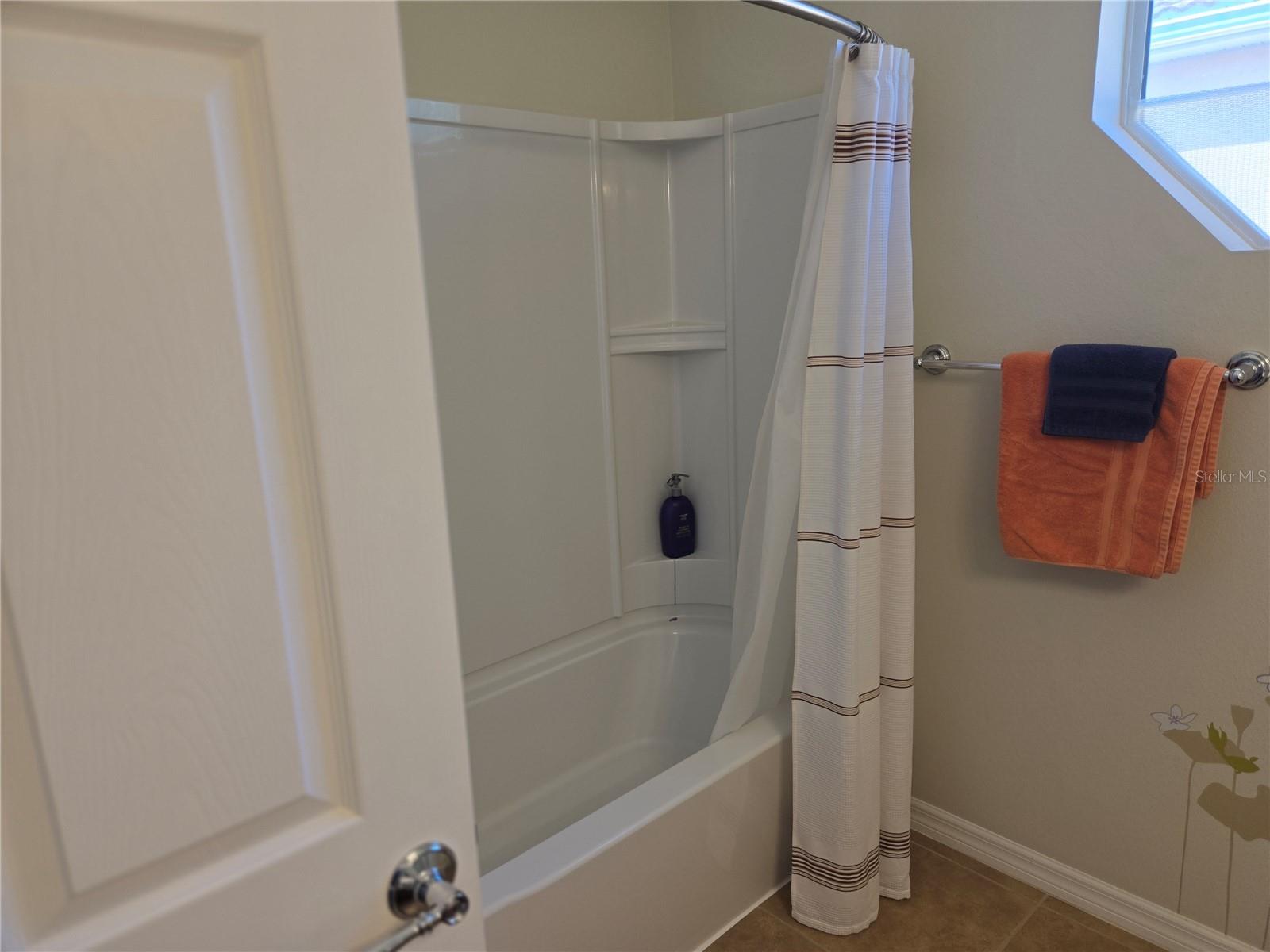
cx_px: 635
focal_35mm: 23
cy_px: 476
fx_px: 844
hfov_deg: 73.9
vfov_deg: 58.9
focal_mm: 5.4
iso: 50
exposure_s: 1/120
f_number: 1.8
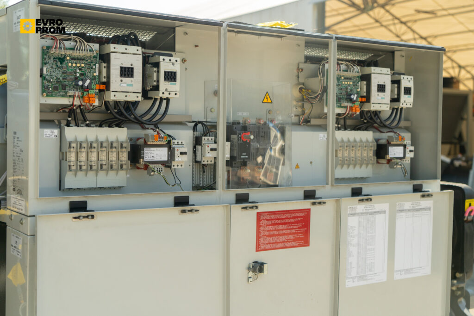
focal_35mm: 50
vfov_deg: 27.0
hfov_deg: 39.6
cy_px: 158
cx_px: 237
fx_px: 658
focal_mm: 50
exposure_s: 1/800
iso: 500
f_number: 4
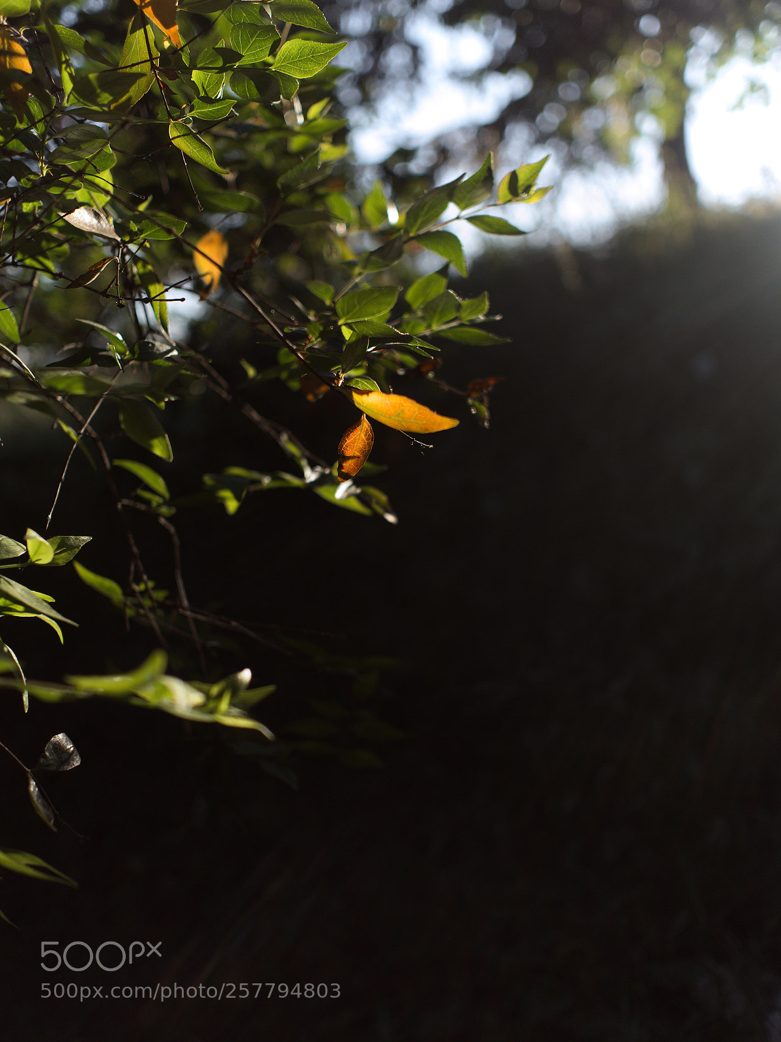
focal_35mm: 34
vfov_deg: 54.0
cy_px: 521
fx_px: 1023
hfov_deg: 41.8
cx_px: 390
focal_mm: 17
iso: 160
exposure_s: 1/1000
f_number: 1.8
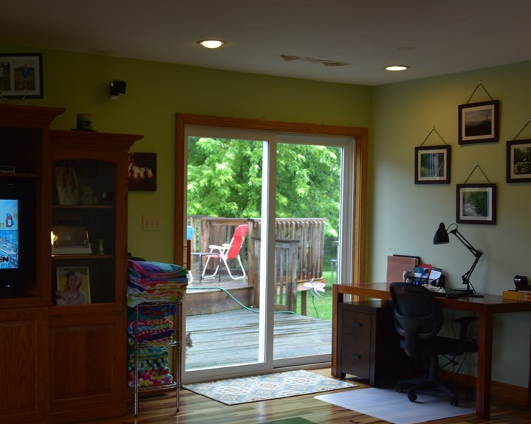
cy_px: 241
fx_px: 801
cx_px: 194
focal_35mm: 51
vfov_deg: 29.6
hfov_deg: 36.4
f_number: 4
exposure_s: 1/30
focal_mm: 36
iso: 400
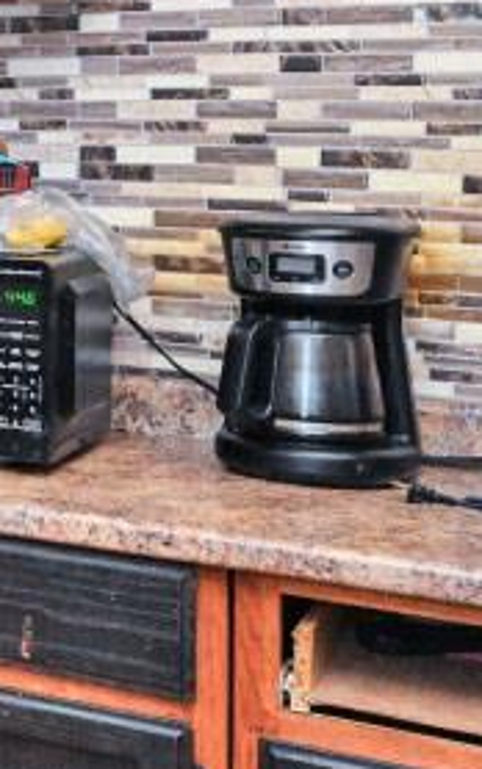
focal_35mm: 77
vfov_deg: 26.3
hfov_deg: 11.3
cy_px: 155
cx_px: -914
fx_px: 1617
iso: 2000
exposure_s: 1/60
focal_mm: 14
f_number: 4
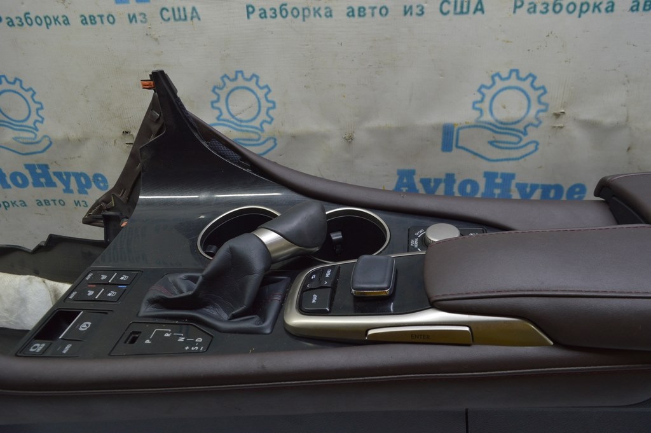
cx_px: 326
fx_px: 488
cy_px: 216
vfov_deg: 47.9
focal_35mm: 27
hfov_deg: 67.4
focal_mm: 18
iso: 400
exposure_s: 1/25
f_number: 5.6
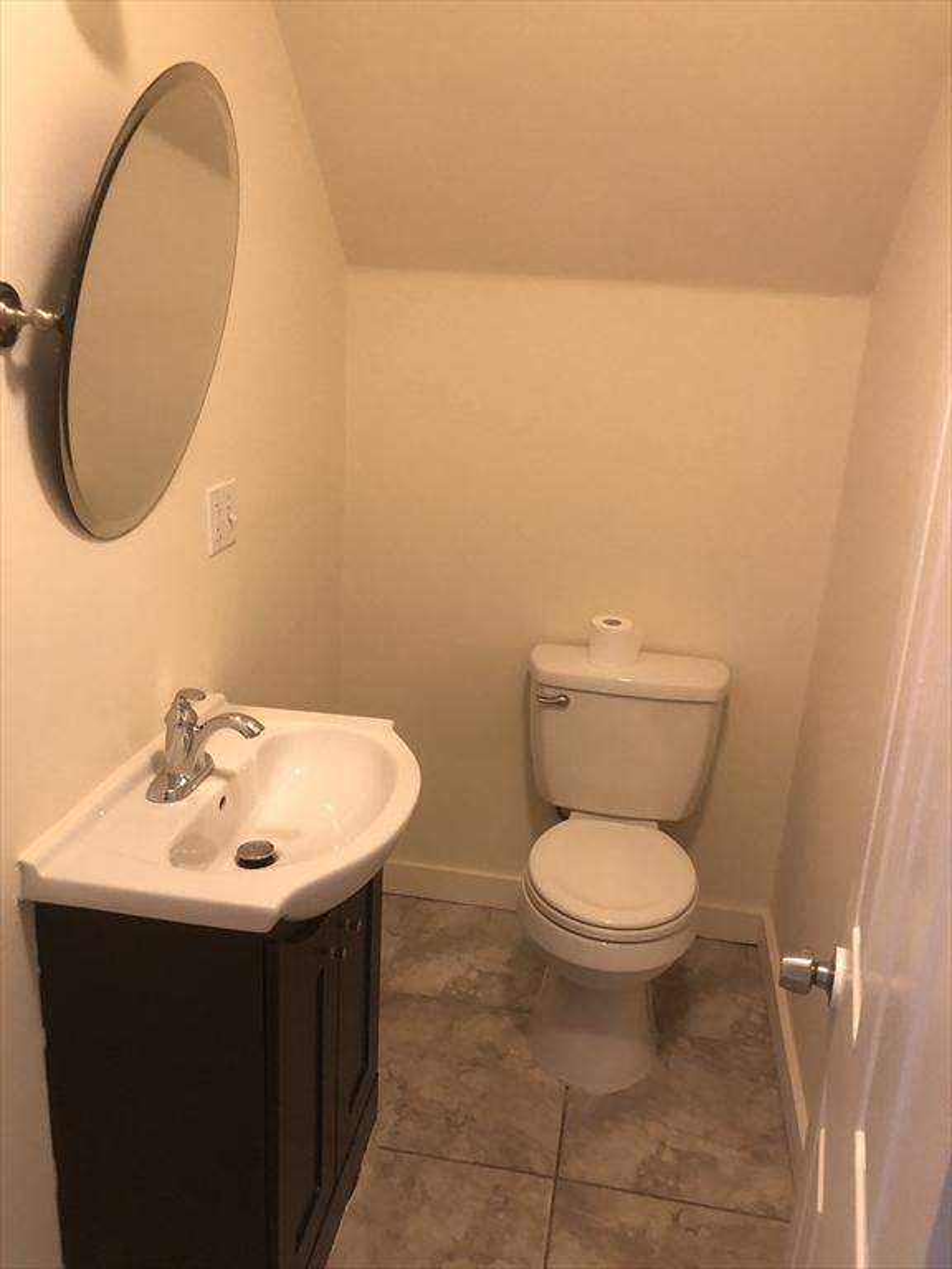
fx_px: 1027
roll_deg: -1.0
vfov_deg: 63.4
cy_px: 634
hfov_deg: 49.7
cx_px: 476
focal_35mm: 28
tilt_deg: -18.3
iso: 80
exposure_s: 1/15
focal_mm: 3.99
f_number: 1.8
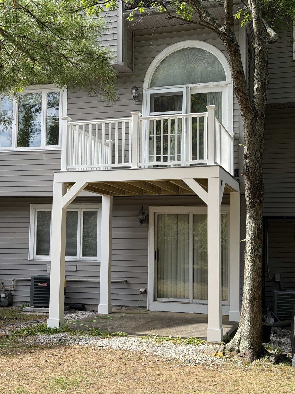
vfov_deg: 39.7
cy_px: 197
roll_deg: -1.6
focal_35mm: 48
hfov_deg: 30.3
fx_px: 545
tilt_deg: +4.7
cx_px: 148
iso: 64
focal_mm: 6.76
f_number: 1.78
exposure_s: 1/1041
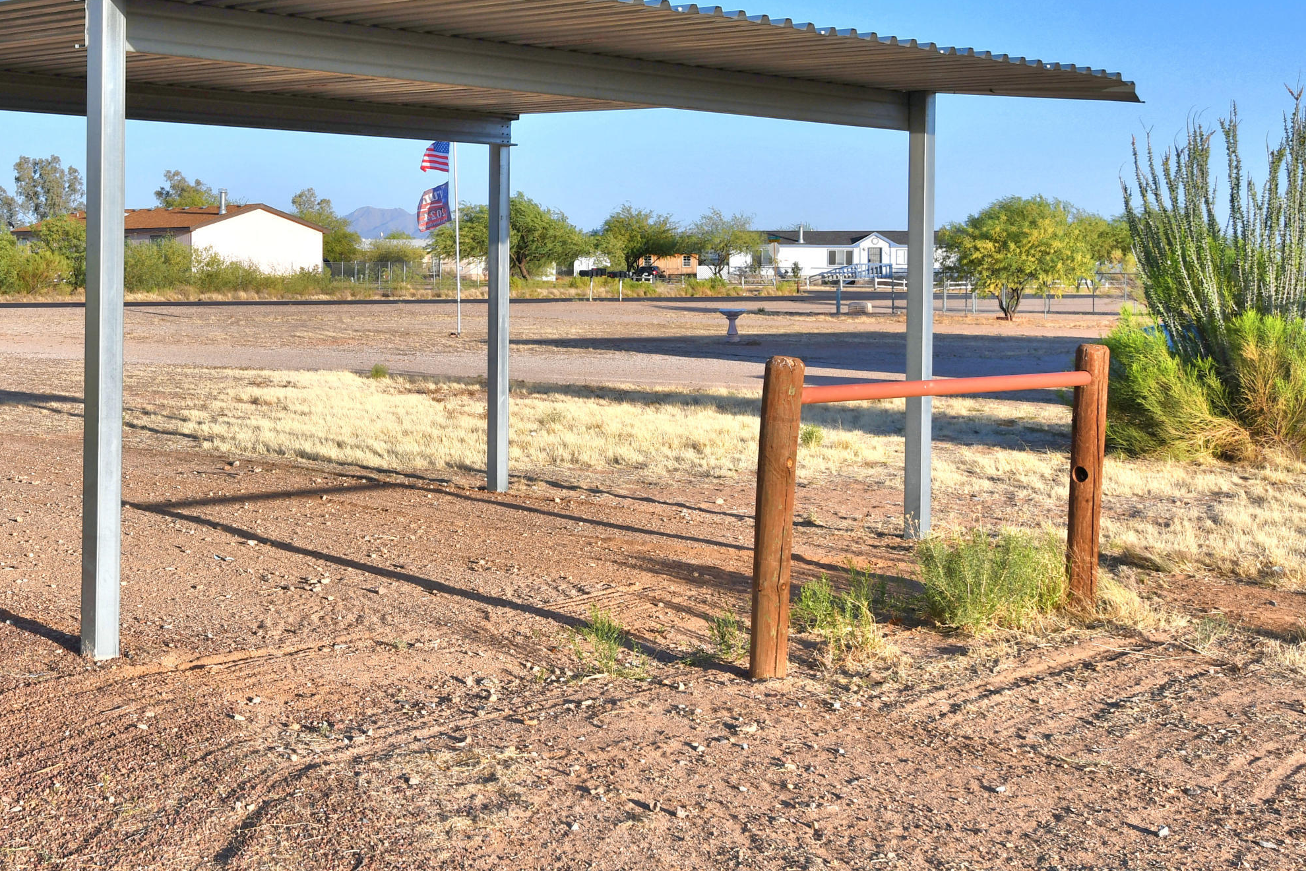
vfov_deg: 26.8
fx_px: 1814
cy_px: 283
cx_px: 327
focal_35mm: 50
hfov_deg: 38.6
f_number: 9
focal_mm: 22
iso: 100
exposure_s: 1/320
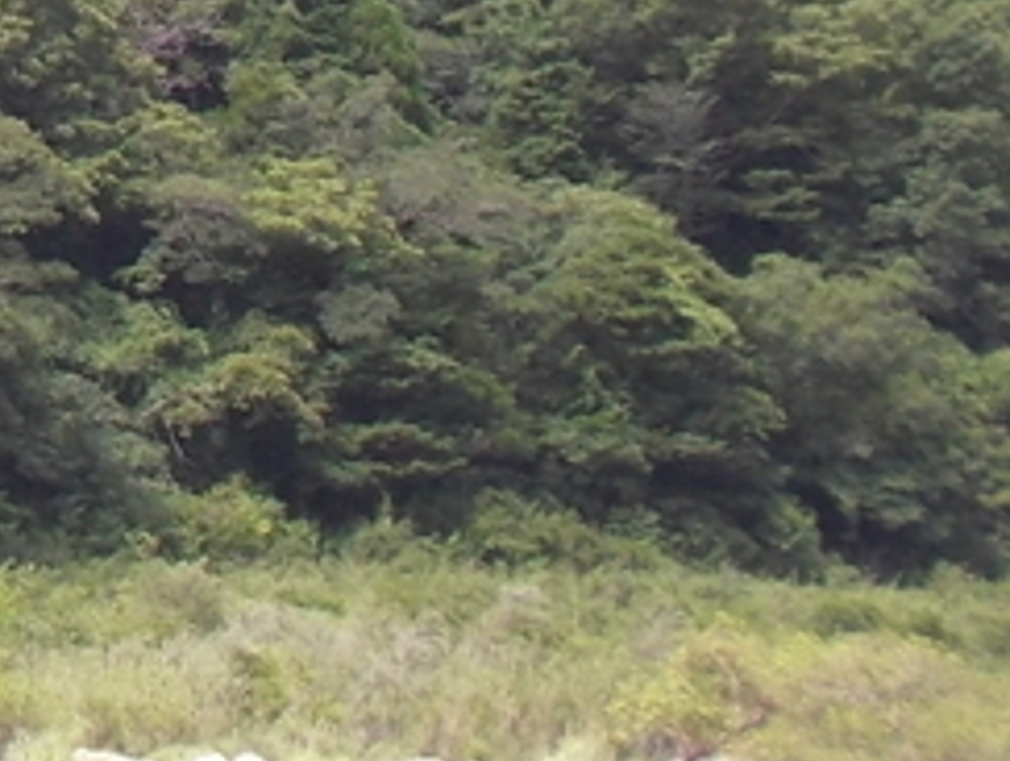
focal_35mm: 143
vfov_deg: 9.9
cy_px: -545
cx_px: -968
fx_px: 4179
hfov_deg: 12.3
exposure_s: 1/200
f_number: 3.3
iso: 80
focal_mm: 4.1
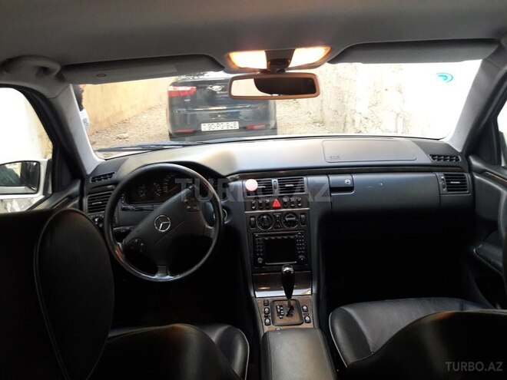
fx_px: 410
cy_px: 190
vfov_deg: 49.7
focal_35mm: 28
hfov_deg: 63.4
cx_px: 254
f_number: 1.9
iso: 200
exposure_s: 1/33
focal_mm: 3.7
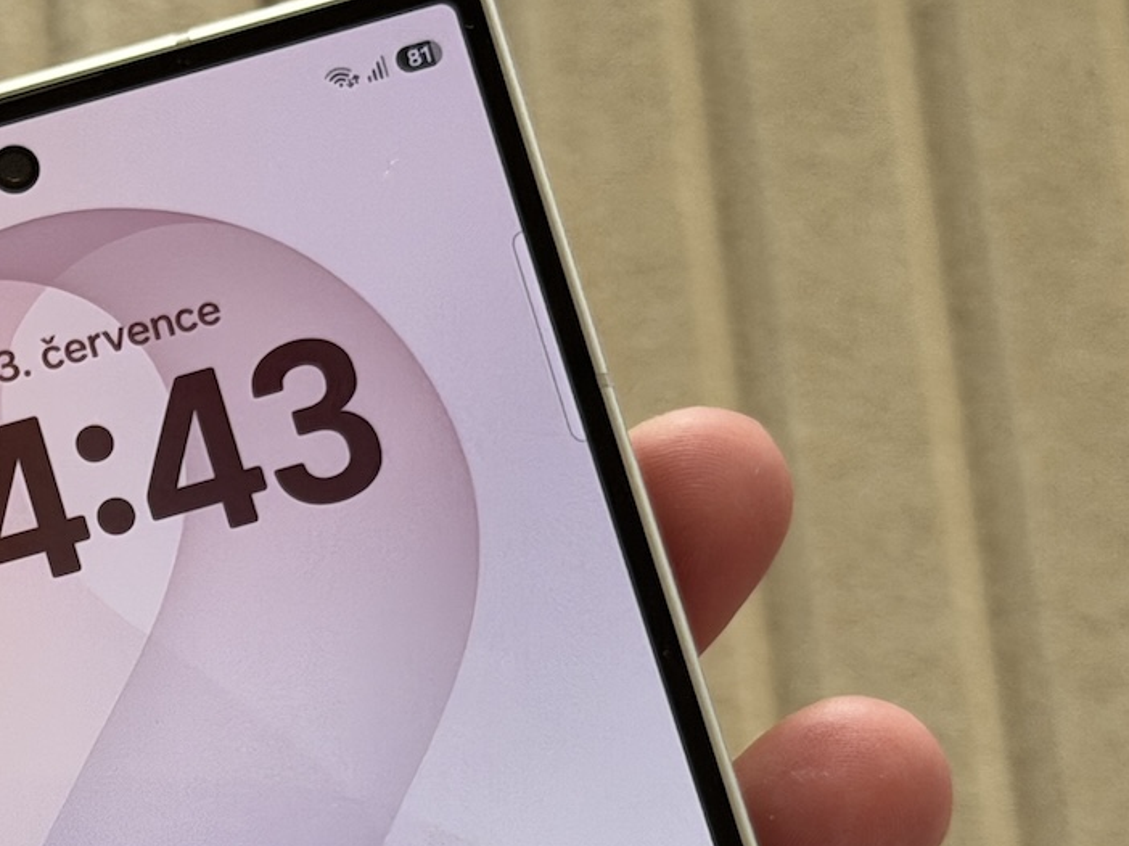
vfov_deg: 11.3
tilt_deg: -74.7
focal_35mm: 130
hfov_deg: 14.9
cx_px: -68
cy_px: 882
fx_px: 4238
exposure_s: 1/103
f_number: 1.78
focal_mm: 6.76
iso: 100
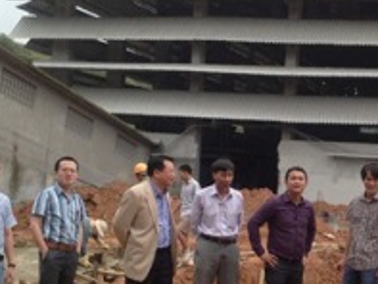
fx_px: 885
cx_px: 288
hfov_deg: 23.8
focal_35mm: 81
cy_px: 191
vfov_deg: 18.2
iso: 50
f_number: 2.4
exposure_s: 1/737
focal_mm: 4.28
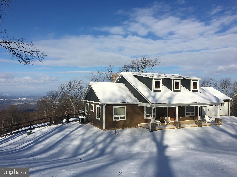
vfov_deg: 48.2
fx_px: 199
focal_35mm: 29
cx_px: 118
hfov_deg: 61.7
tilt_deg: +1.5
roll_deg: +0.1
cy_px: 88
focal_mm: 4.15
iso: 25
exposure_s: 1/2747
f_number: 2.2
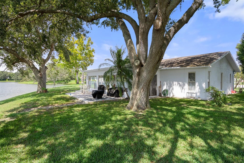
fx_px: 122
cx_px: 122
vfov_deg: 67.4
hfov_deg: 90.0
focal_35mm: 18
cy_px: 82
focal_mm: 18
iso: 320
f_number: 8
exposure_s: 1/50
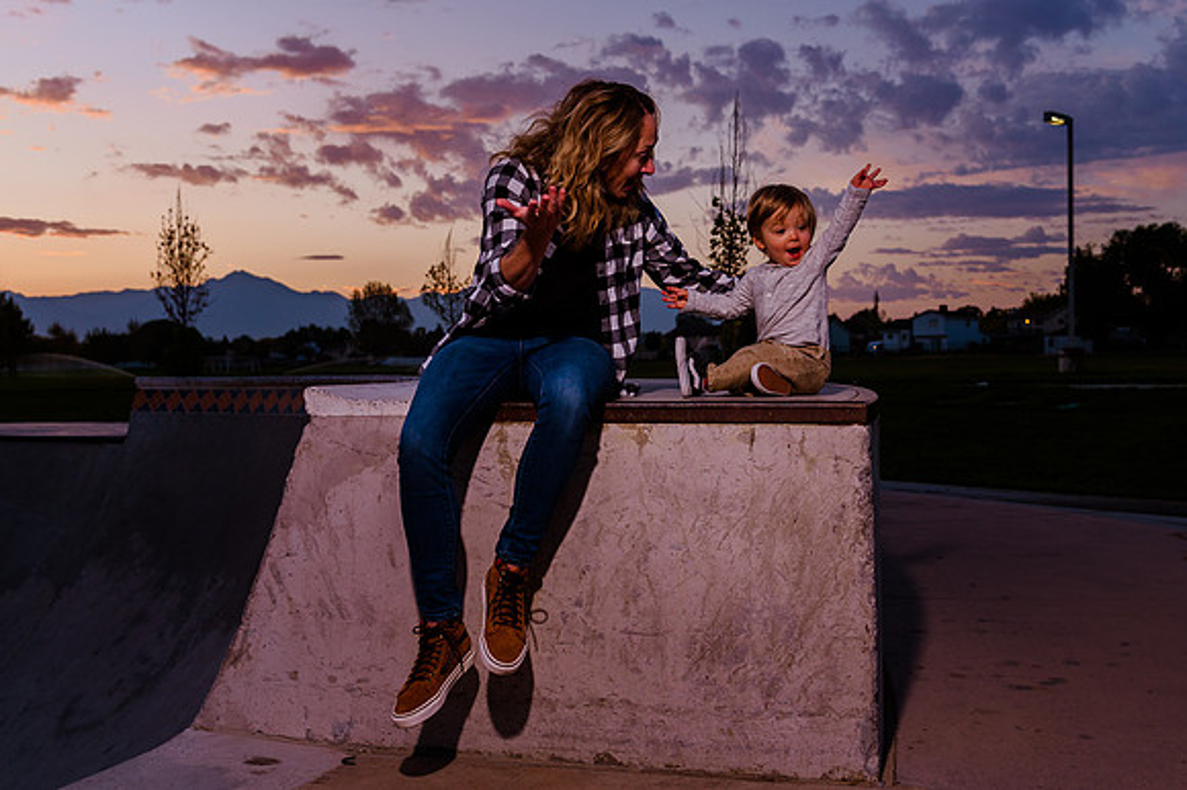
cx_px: 635
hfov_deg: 50.6
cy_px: 341
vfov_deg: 34.9
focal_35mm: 38
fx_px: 1255
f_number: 5
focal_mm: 32
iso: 400
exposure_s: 1/320
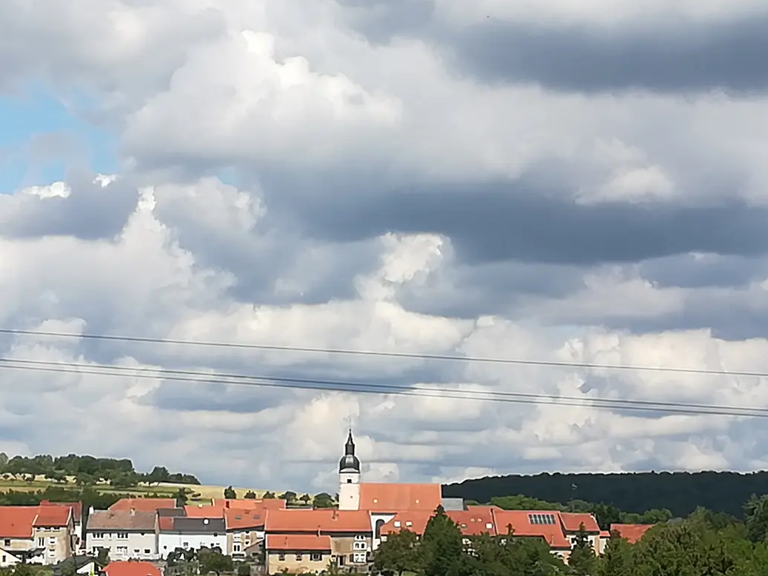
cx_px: 392
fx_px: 2685
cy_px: 295
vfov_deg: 12.2
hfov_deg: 16.3
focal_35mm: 121
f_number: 2.2
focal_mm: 3.83
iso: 50
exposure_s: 1/1312
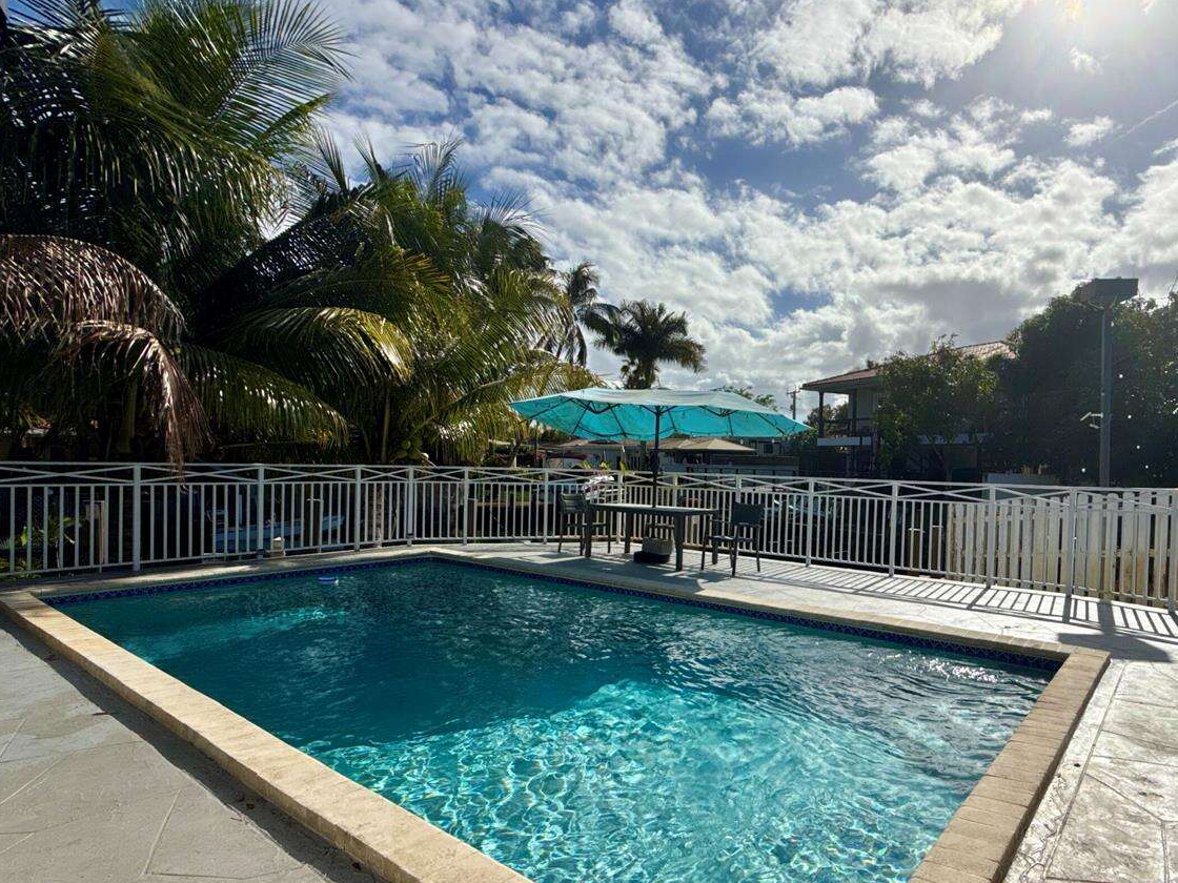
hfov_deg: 80.1
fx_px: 681
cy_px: 478
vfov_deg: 65.9
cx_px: 743
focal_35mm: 20
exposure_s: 1/6803
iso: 40
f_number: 2.2
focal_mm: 2.22
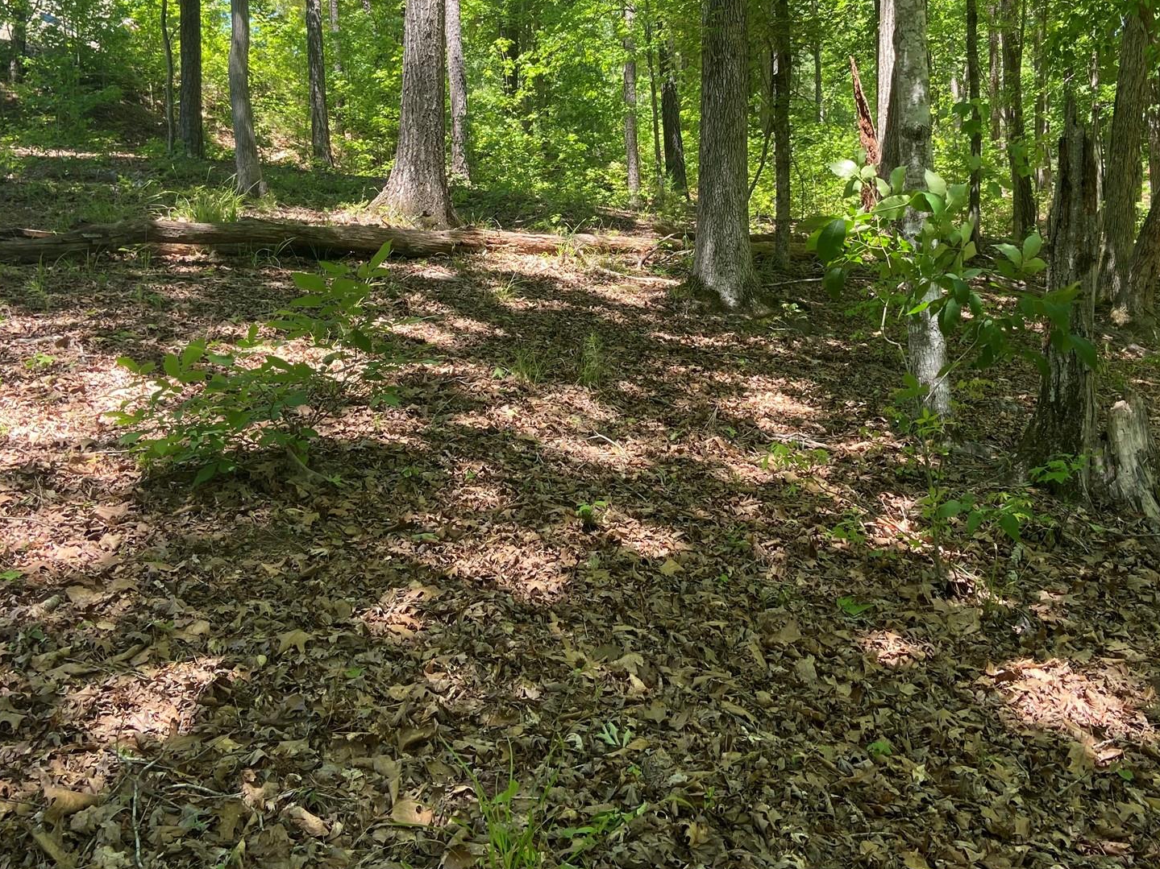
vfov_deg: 38.0
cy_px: 259
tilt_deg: +3.8
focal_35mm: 37
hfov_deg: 50.0
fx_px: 1240
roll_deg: +1.5
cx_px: 651
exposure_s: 1/137
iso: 32
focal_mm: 4.25
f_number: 1.8
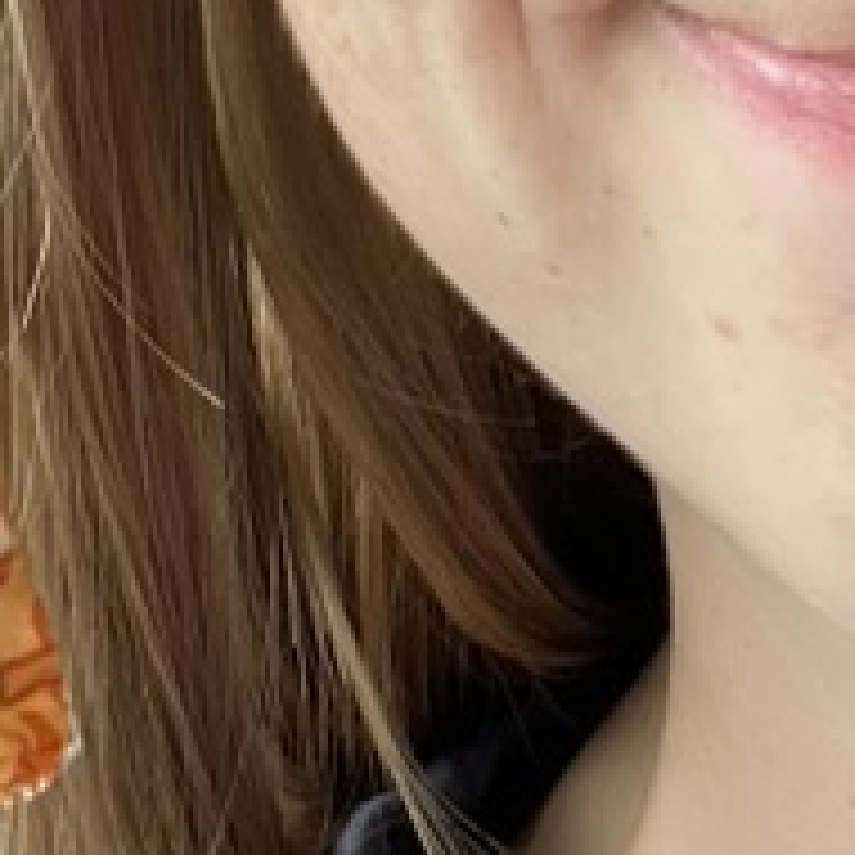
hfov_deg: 12.2
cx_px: 716
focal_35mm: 143
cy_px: -400
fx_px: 3996
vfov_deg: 11.7
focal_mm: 2.71
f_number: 2.2
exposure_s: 1/121
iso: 40
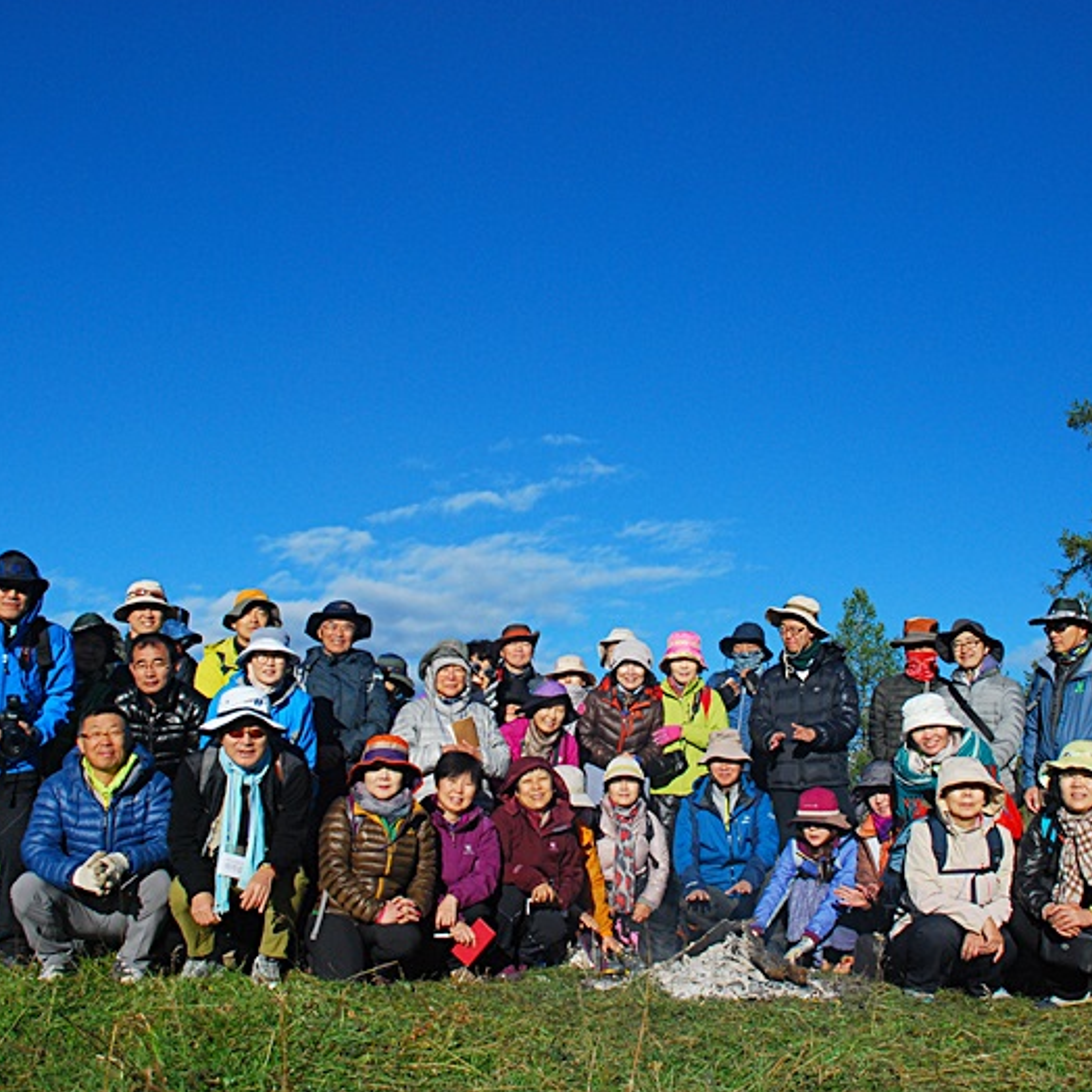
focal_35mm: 39
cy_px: 540
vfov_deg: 42.8
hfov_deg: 42.8
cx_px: 575
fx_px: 1392
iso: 400
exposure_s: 1/2500
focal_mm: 20
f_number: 5.6
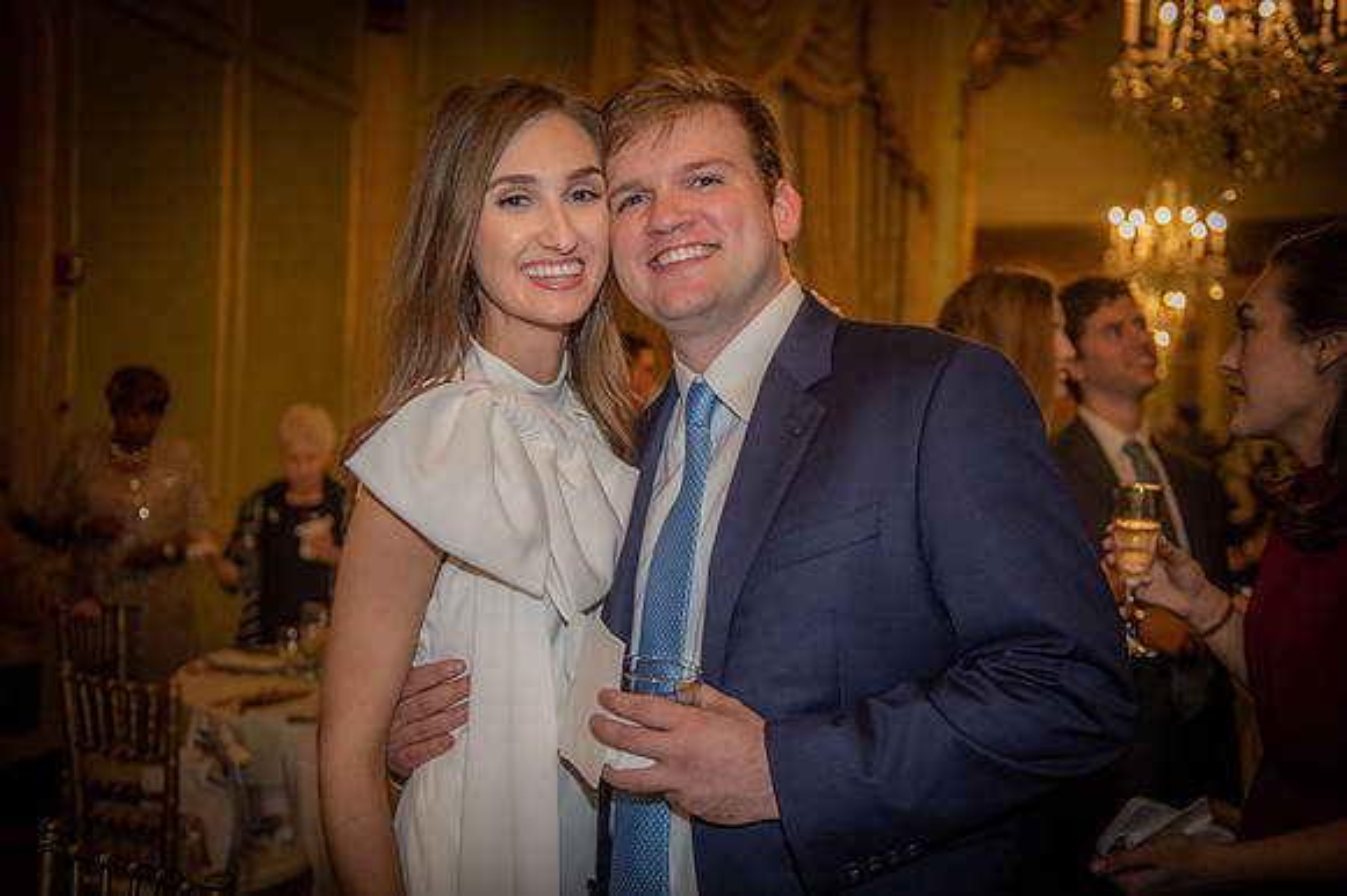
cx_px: 674
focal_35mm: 38
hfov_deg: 50.7
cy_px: 448
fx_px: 1421
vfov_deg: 35.0
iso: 1250
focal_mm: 38
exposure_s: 1/100
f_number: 2.8
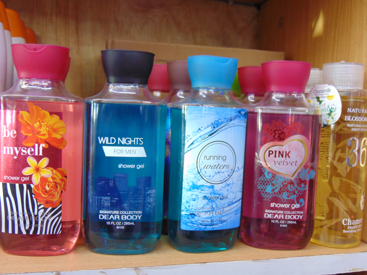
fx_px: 371
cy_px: 138
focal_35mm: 35
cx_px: 184
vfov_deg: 40.7
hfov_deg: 52.6
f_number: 3.2
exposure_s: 1/60
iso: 200
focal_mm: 6.3
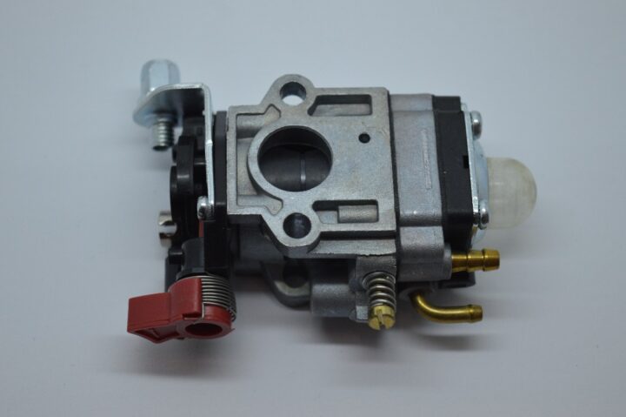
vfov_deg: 16.5
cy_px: 208
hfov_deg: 24.6
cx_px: 313
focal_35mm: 82
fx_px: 1434
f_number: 5.6
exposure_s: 1/125
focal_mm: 55
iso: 400
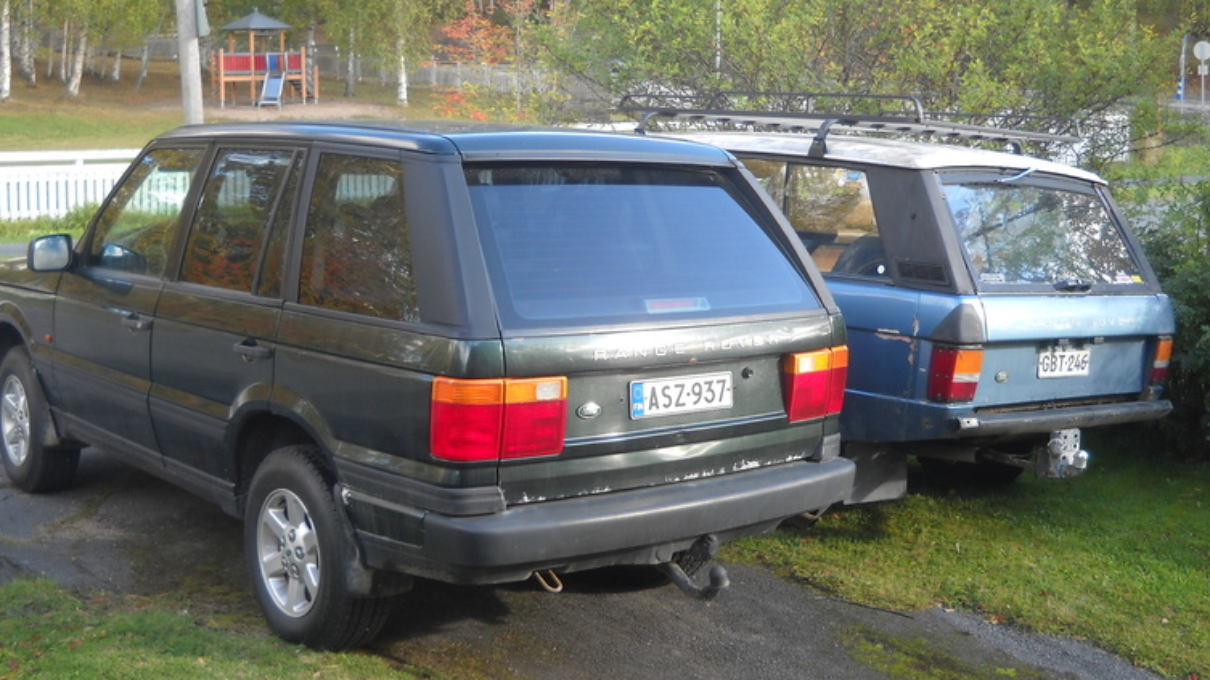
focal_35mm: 47
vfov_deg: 25.4
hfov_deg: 43.7
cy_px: 338
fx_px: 1507
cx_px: 596
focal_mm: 6.72
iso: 70
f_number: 3.1
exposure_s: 1/60
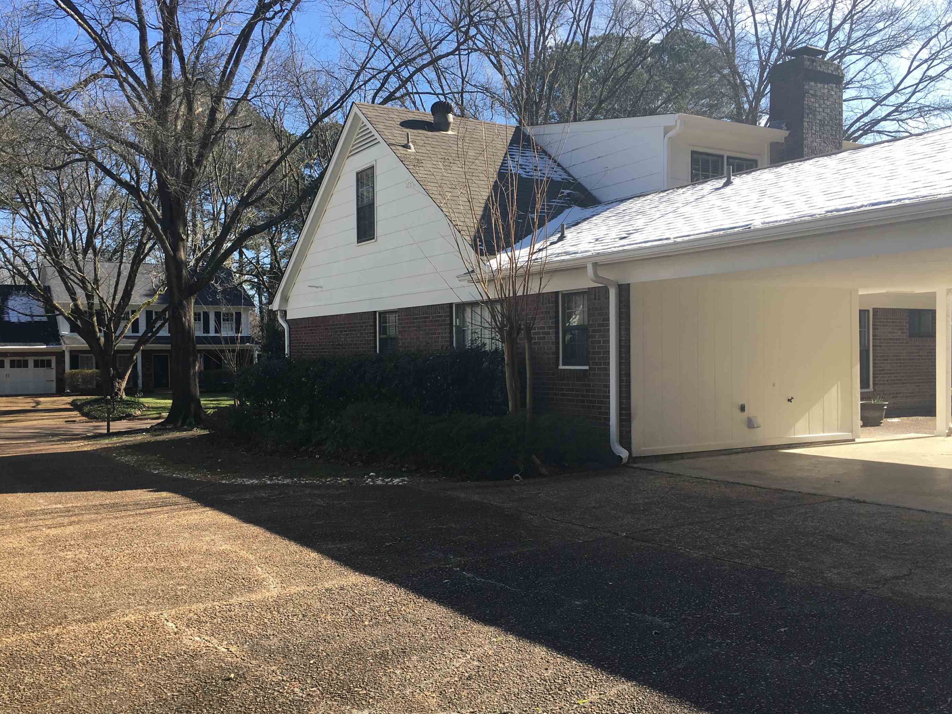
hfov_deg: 56.8
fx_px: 880
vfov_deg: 44.2
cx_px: 456
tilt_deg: -1.6
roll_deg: +0.3
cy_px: 372
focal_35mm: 32
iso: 25
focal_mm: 4.15
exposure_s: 1/693
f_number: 2.2
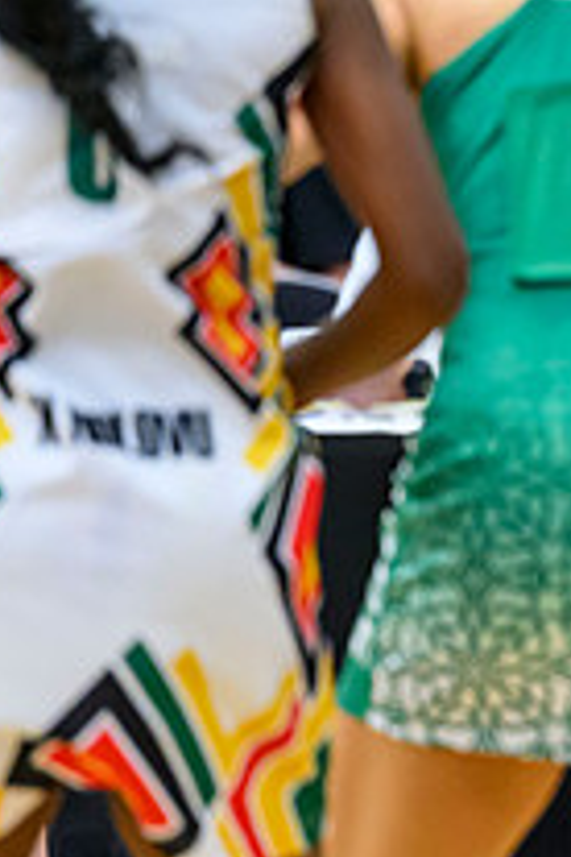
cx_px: 998
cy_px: 428
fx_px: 18770
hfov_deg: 1.7
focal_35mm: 789
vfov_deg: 2.6
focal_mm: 200
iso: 4000
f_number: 2.8
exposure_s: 1/1000
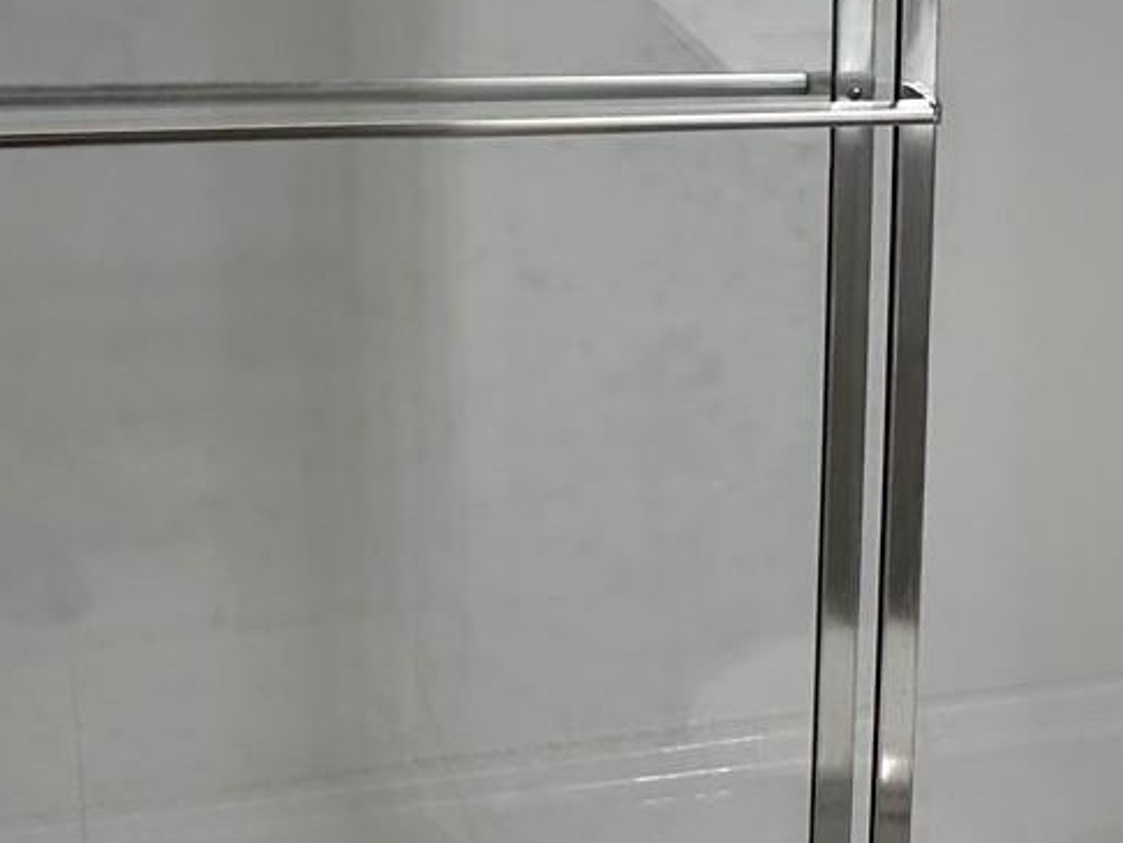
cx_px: 1398
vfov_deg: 18.6
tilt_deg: -15.3
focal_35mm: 79
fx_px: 2564
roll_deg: -4.3
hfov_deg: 22.5
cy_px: 206
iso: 100
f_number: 1.78
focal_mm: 6.86
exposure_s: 1/170
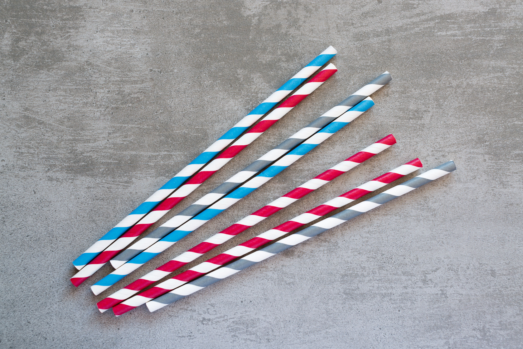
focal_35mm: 50
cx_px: 262
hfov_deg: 39.6
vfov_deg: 27.0
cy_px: 174
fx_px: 727
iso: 100
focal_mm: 50
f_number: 7.1
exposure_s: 1/4
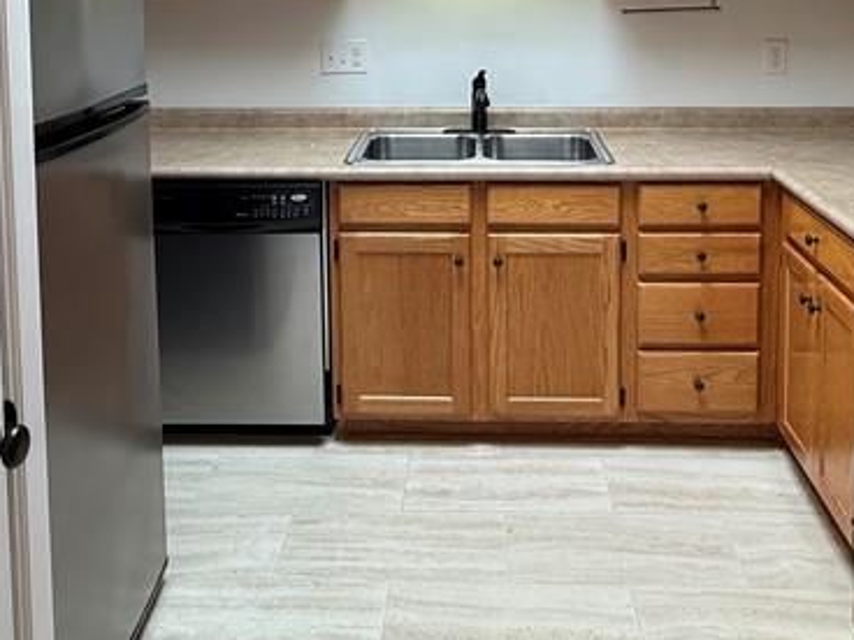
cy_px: 32
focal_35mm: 39
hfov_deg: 47.8
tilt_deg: -3.3
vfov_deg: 34.2
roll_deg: +0.1
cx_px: 459
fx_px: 962
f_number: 2.2
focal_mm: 2.22
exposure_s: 1/120
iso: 160
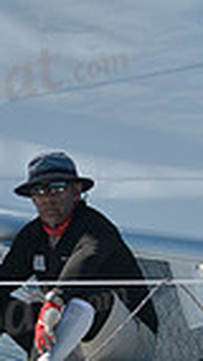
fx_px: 8172
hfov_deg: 1.4
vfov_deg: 2.5
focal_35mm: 855
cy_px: 428
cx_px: 261
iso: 200
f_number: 5.6
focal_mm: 200
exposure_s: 1/1250
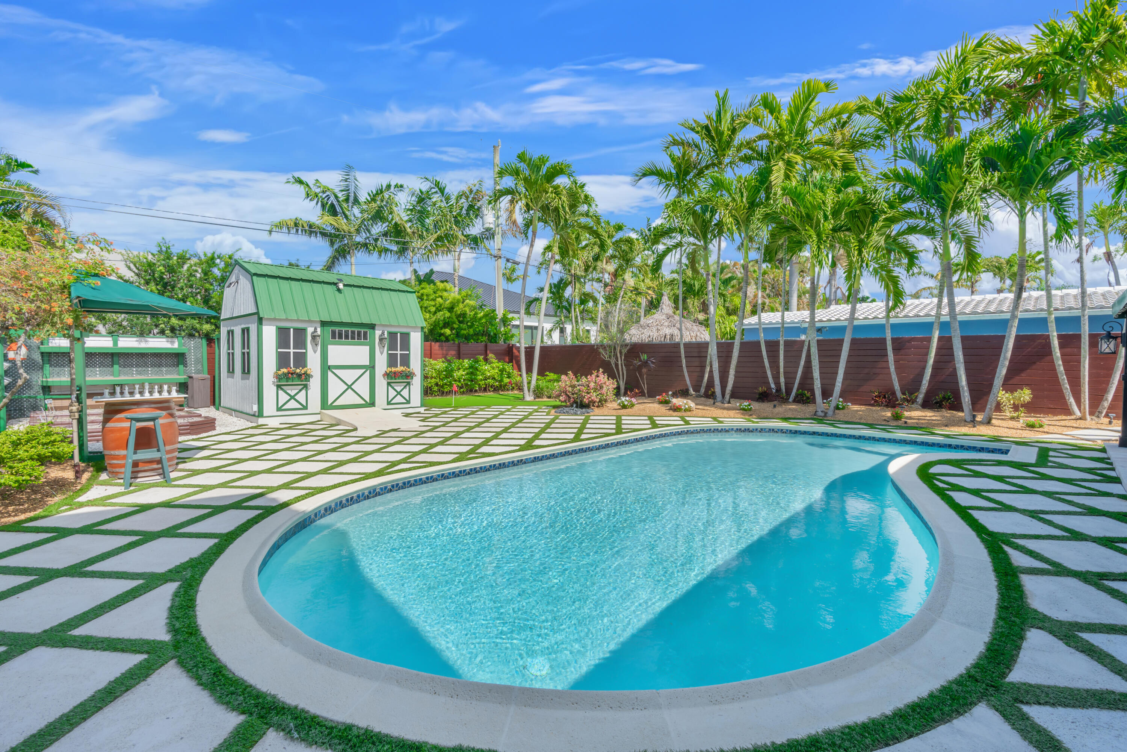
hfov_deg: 96.7
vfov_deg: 73.7
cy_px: 376
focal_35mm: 16
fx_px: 501
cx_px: 564
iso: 500
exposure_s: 1/200
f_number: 11
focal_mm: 16
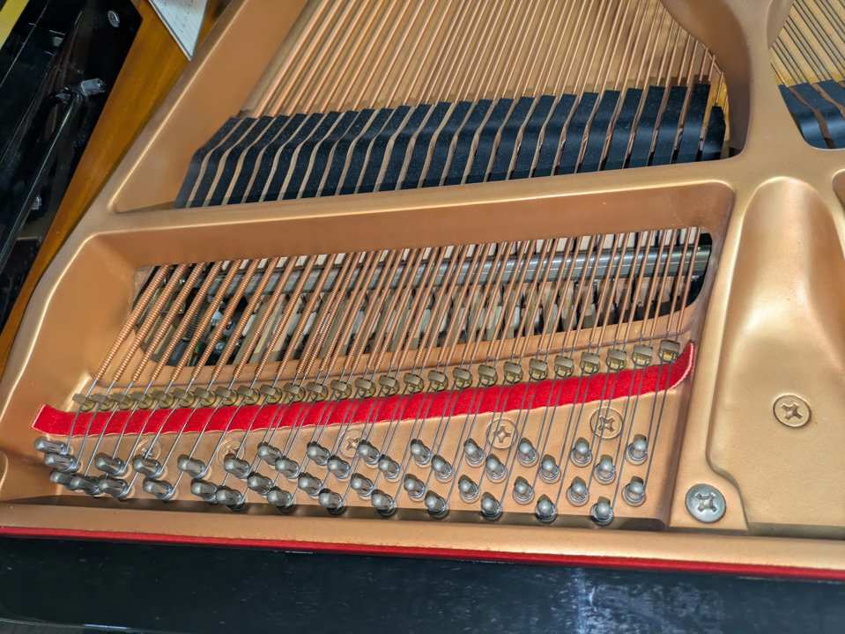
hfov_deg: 69.4
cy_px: 317
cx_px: 422
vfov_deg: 54.9
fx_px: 610
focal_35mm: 25
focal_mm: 5.43
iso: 238
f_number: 1.89
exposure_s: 1/60
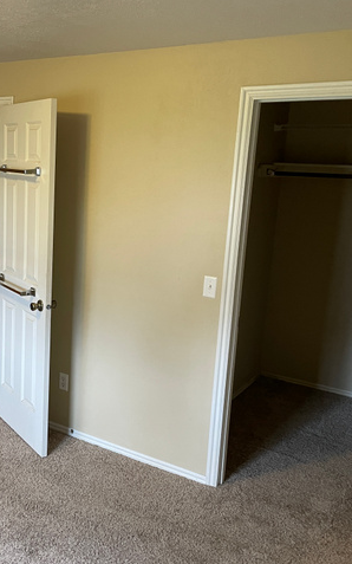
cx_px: 78
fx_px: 568
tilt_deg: -10.1
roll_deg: -0.9
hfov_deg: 33.6
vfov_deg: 52.8
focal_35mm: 37
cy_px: 283
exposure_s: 1/60
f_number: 1.6
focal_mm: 4.2
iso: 200
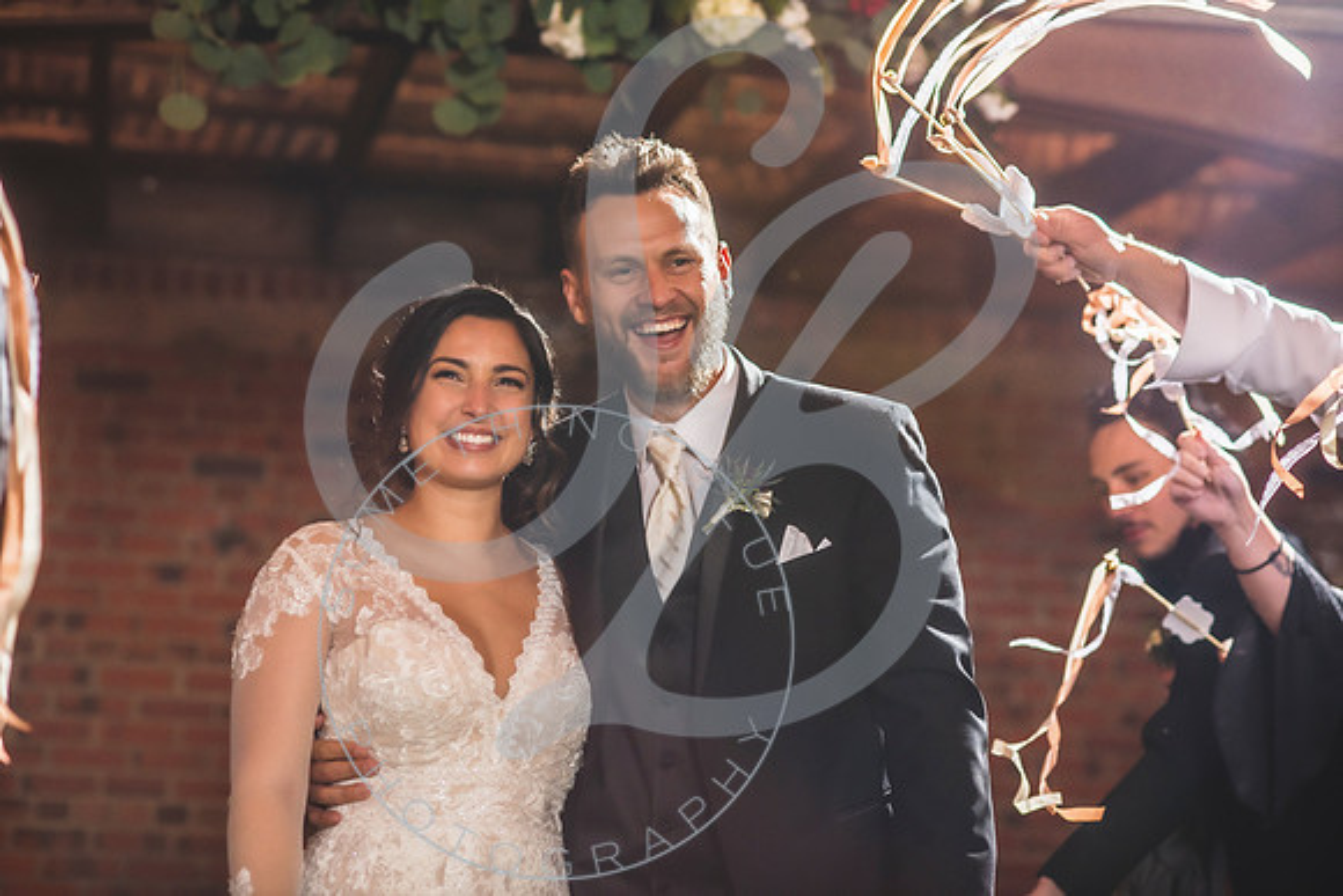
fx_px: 3172
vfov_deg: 16.1
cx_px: 672
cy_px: 448
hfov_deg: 23.9
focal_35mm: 85
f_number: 2.8
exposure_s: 1/200
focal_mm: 85
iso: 640
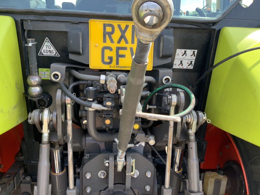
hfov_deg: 61.7
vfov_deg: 48.2
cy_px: 98
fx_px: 218
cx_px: 130
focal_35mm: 29
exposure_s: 1/134
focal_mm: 3
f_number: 1.8
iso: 16
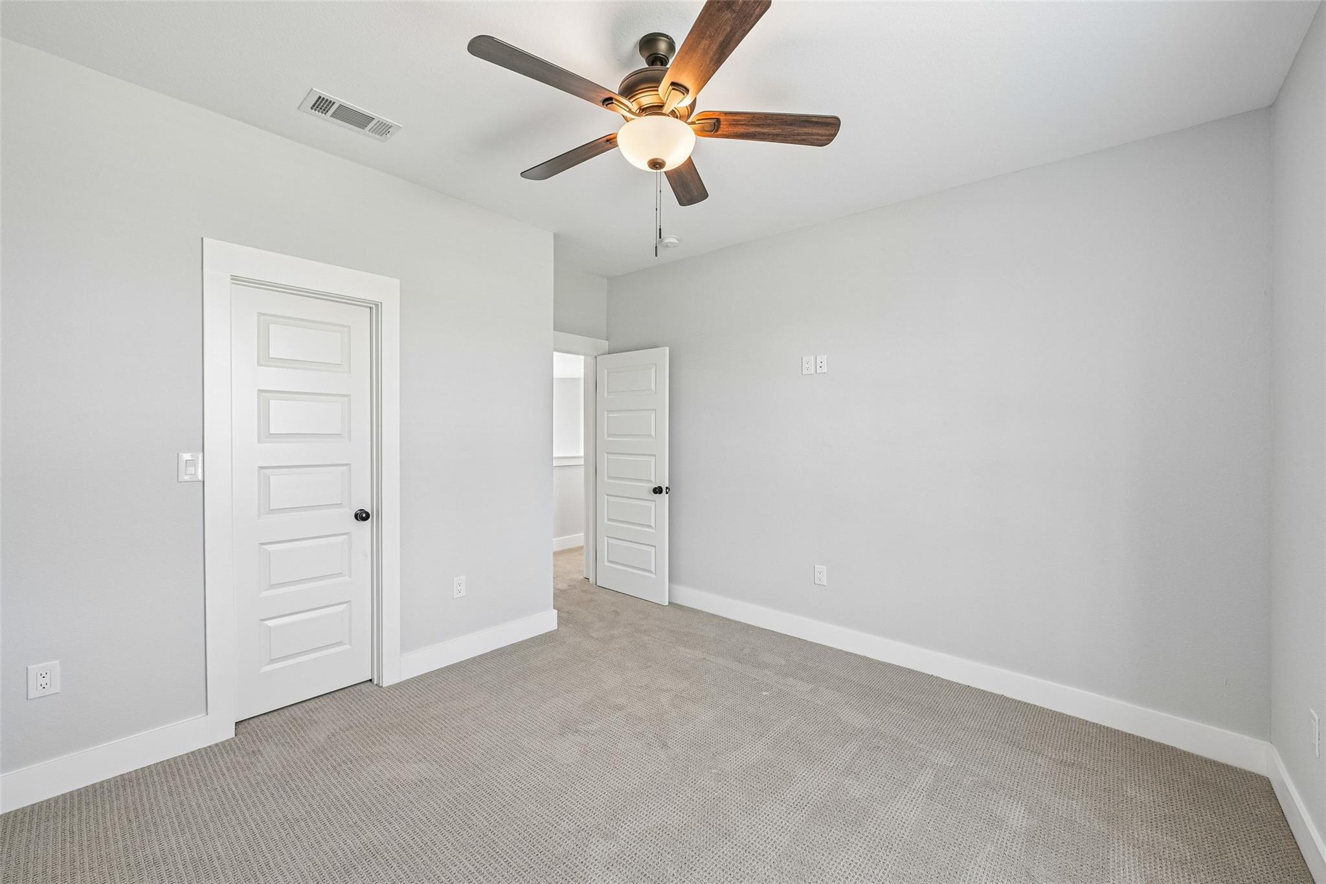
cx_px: 663
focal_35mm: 14
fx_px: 516
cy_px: 442
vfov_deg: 81.2
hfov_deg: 104.3
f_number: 8
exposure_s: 1/25
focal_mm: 14
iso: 400
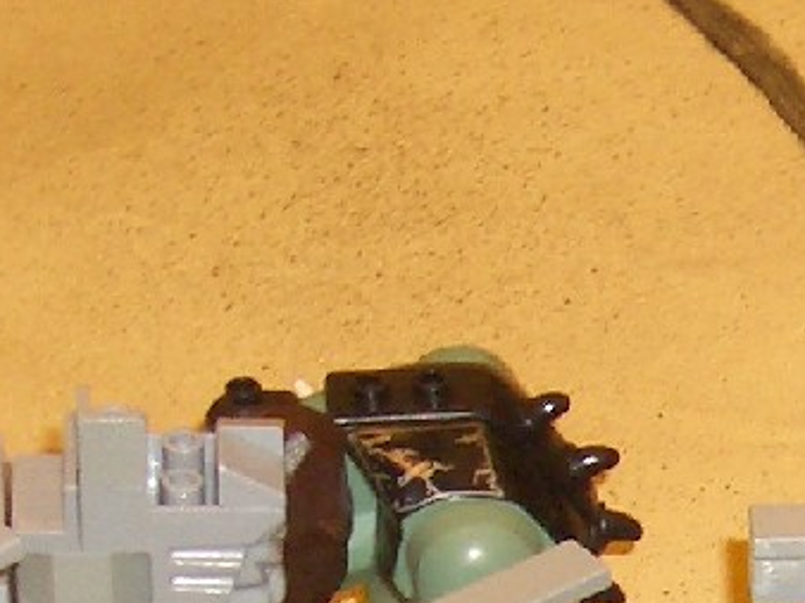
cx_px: 1784
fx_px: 7367
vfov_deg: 4.6
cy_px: 1278
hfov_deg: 6.0
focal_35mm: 317
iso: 100
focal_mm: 10.2
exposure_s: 1/60
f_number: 3.5
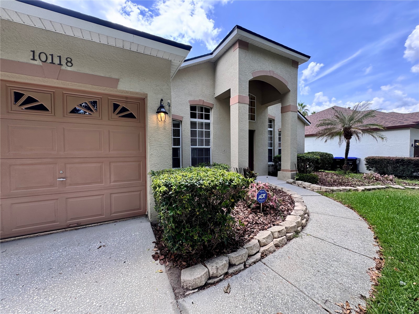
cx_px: 210
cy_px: 157
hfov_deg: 102.1
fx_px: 169
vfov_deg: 85.7
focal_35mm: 14
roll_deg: +0.0
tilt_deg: -1.4
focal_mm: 2.22
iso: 40
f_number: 2.2
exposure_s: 1/289
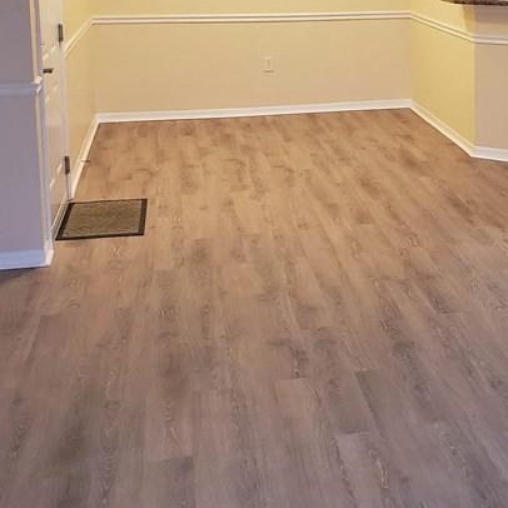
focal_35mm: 58
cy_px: 48
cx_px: 470
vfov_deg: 28.4
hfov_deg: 28.3
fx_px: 963
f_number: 2.4
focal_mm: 4.3
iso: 250
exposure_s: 1/30
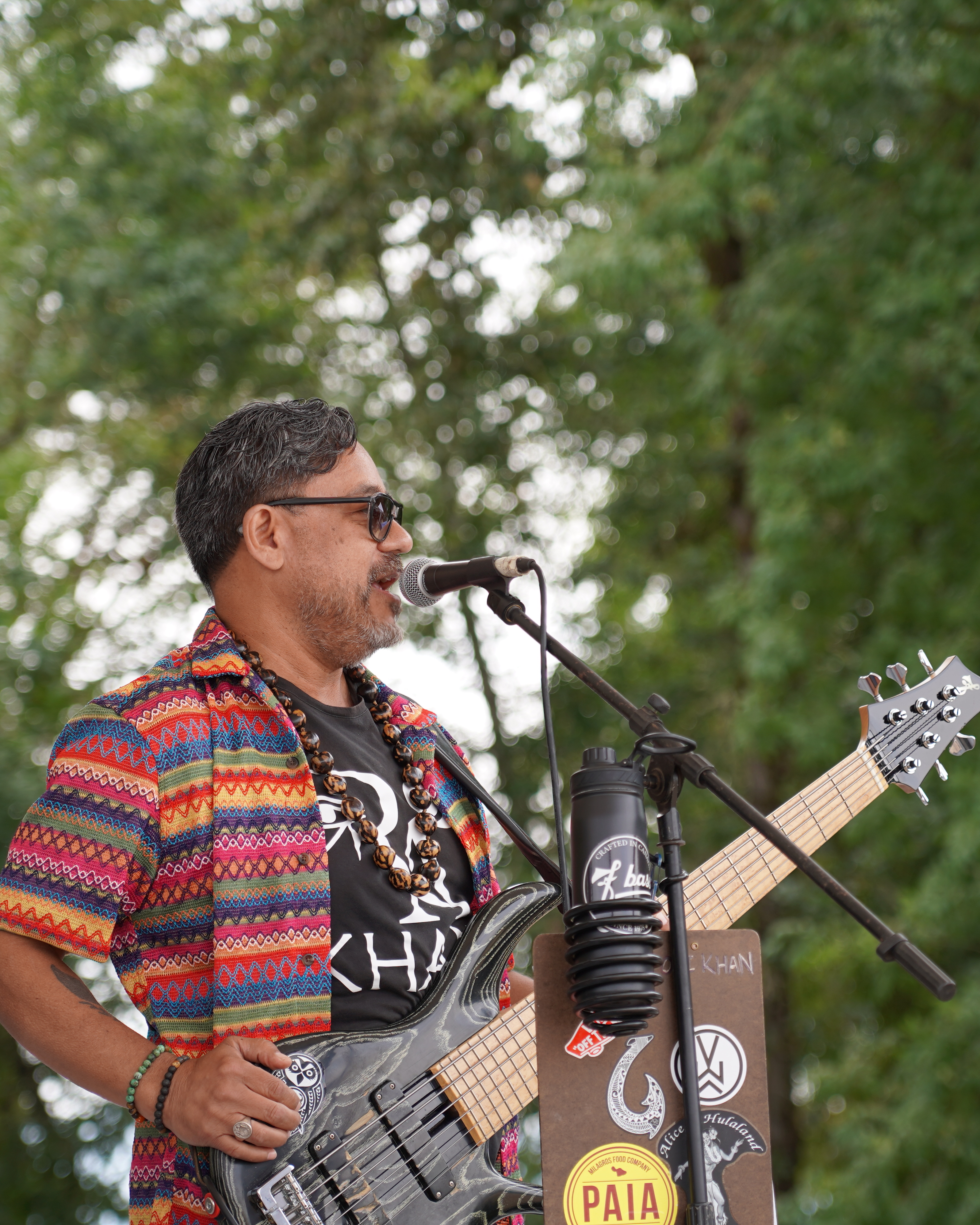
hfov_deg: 10.4
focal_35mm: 148
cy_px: 612
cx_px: 500
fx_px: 5366
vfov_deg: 13.0
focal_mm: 105
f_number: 4
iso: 100
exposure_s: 1/160
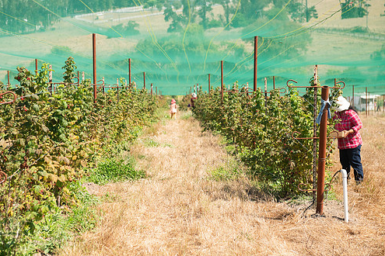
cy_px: 114
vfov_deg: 16.6
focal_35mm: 82
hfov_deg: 24.8
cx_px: 172
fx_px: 877
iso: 500
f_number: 4
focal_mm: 70
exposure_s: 1/3200
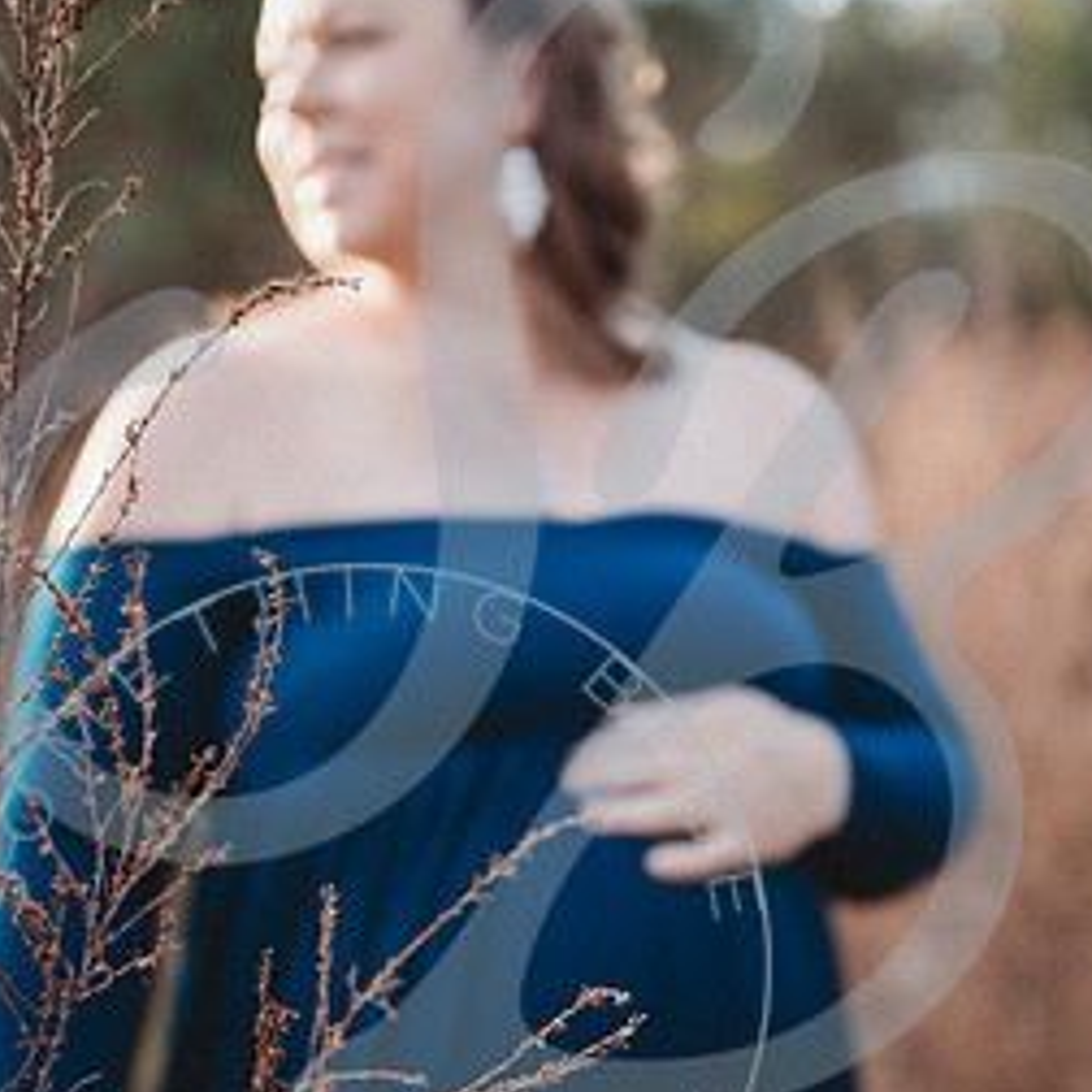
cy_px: 637
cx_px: 563
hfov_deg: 22.8
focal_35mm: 76
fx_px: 2712
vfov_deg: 22.7
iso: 100
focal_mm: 50
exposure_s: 1/160
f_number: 2.8
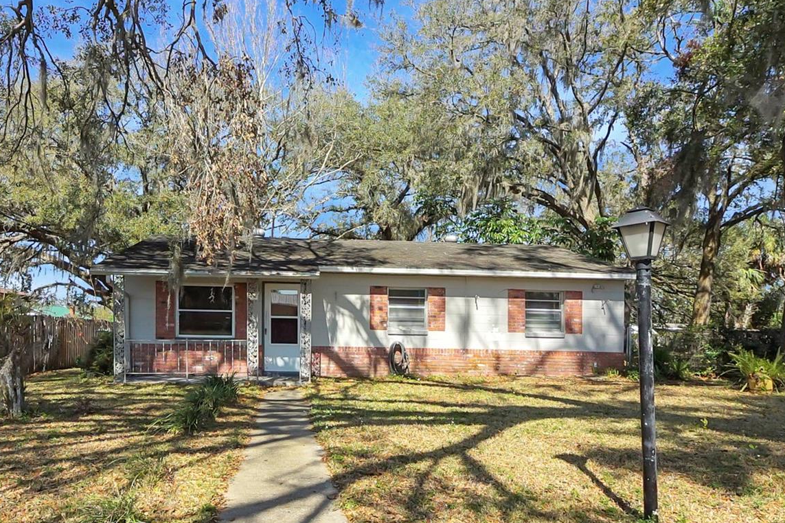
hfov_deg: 81.0
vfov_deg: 59.5
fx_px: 458
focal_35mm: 21
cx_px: 355
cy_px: 260
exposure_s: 1/2000
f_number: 7.1
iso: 1000
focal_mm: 10
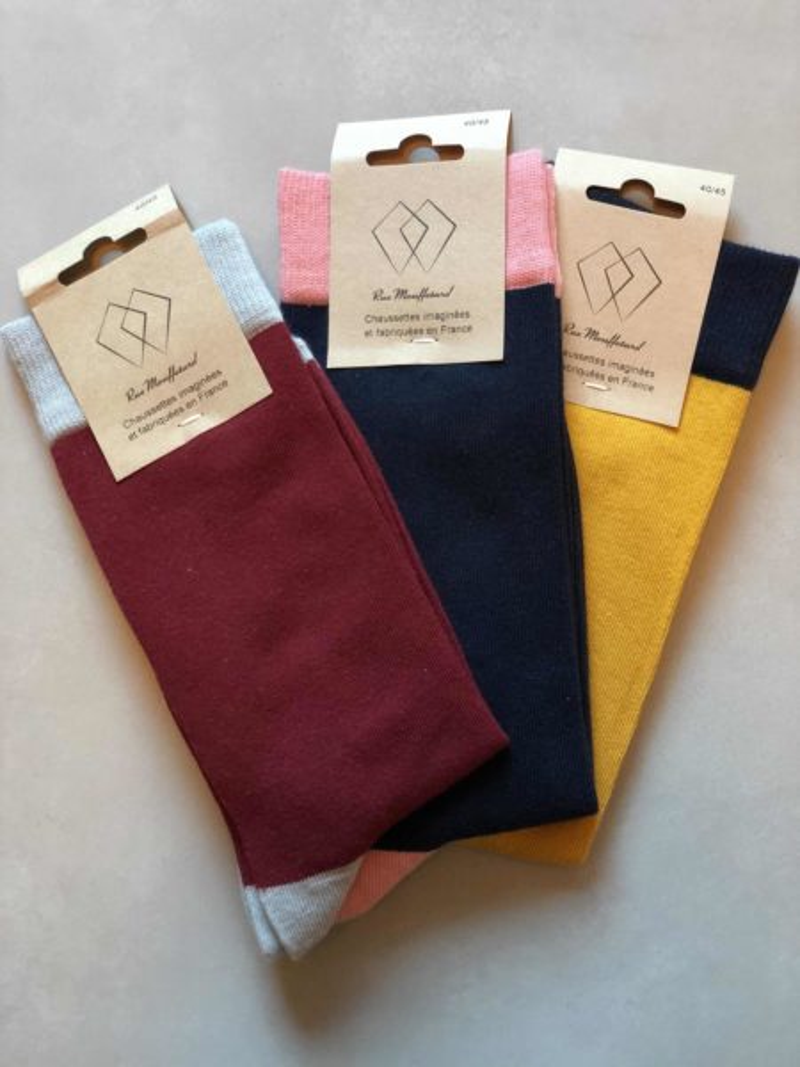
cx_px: 400
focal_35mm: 52
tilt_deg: -85.5
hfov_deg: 28.0
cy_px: 534
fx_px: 1602
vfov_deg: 36.8
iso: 160
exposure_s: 1/11
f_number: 2.4
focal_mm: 6
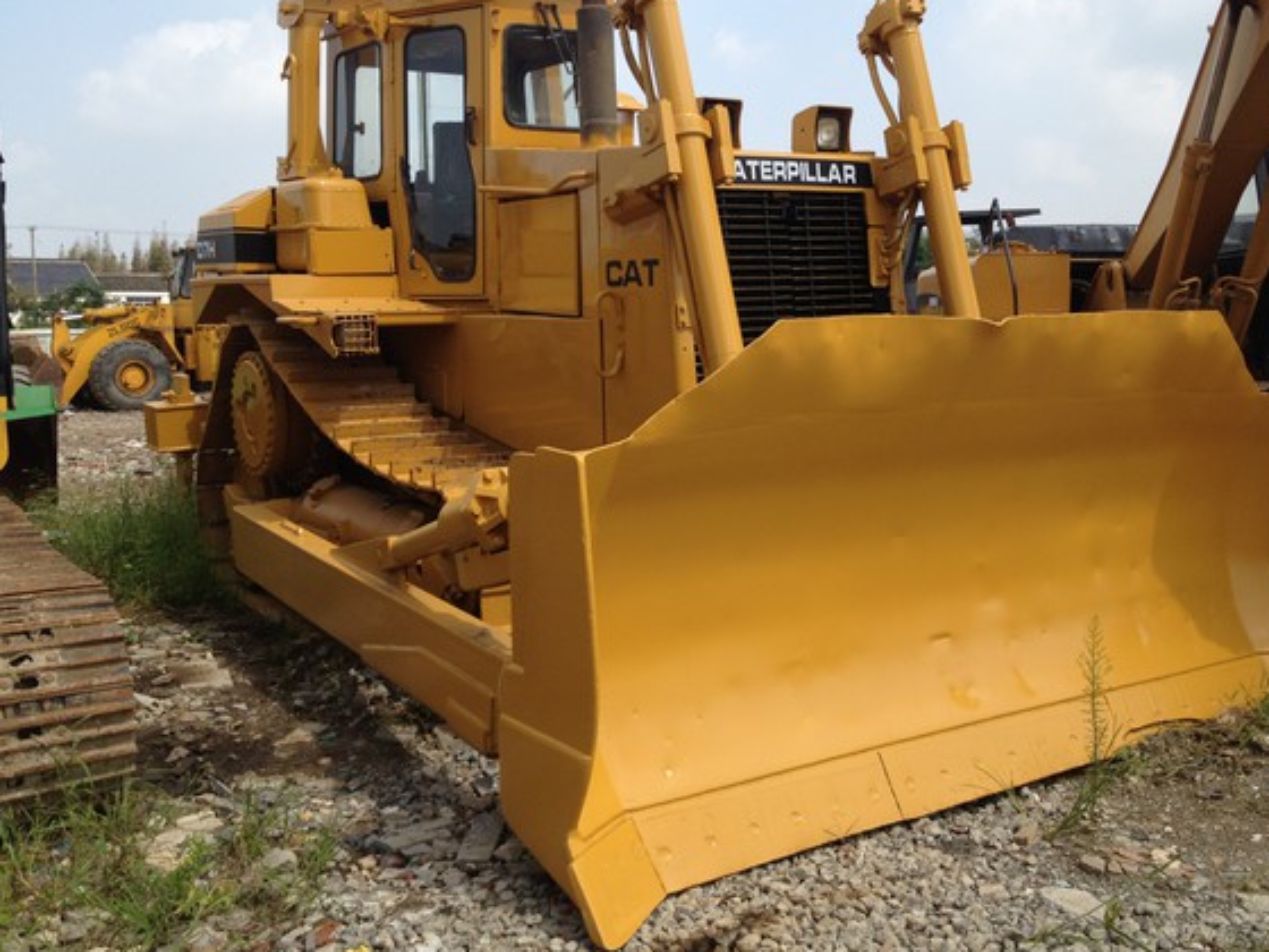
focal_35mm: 40
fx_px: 1466
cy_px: 447
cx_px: 687
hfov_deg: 46.8
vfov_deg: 35.9
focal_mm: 4.28
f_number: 2.4
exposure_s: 1/1346
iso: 50
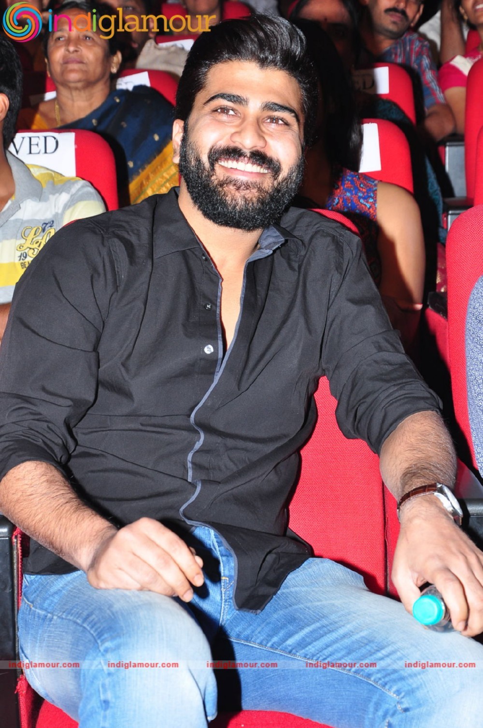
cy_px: 364
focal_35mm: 87
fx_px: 1756
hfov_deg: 15.7
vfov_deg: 23.4
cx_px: 242
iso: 400
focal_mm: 58
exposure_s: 1/125
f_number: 8
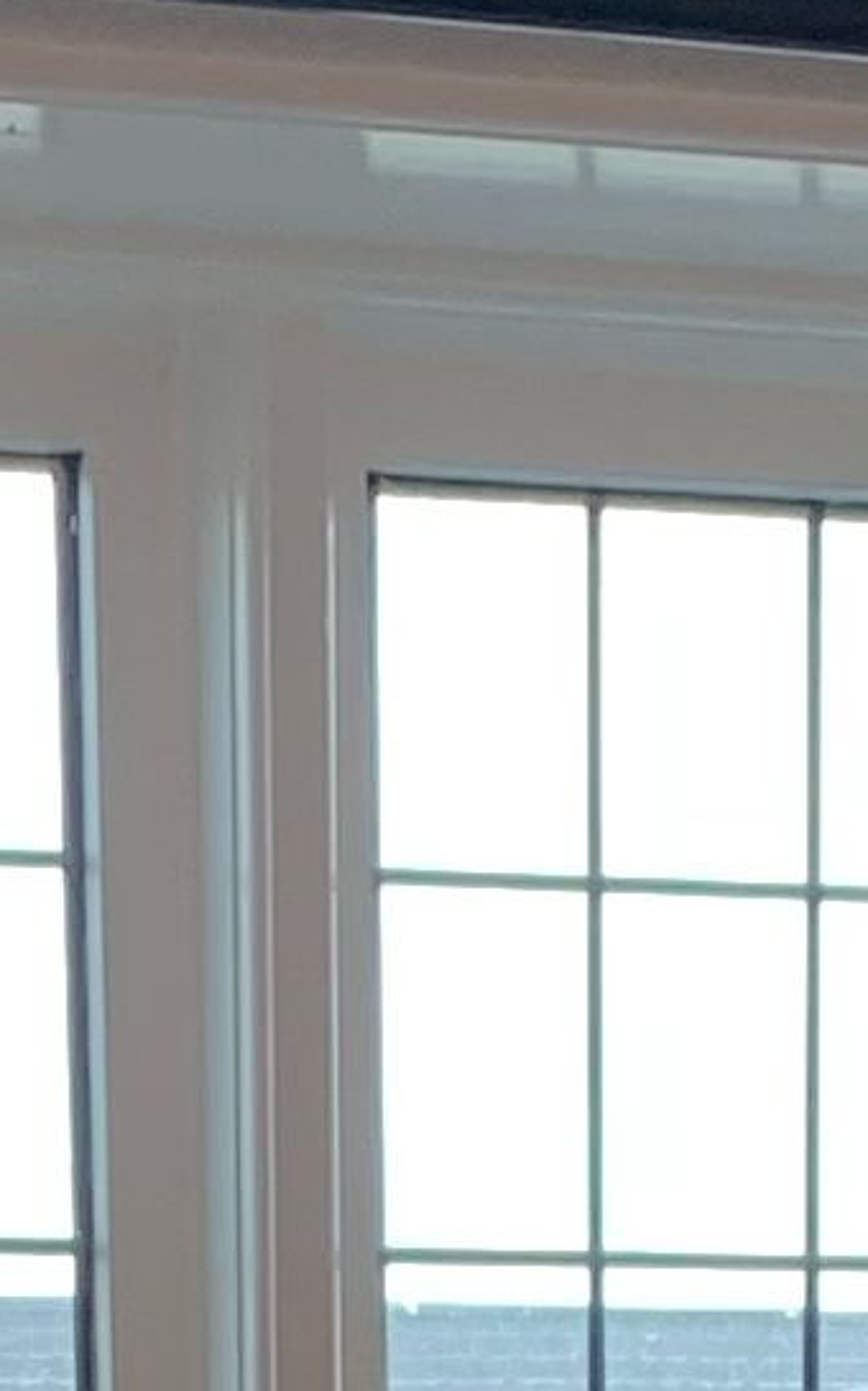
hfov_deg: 6.4
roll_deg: +0.5
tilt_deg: -15.5
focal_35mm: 204
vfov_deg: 8.2
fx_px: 7731
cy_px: 4620
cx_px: 258
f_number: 1.8
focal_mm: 4.25
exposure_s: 1/100
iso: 64
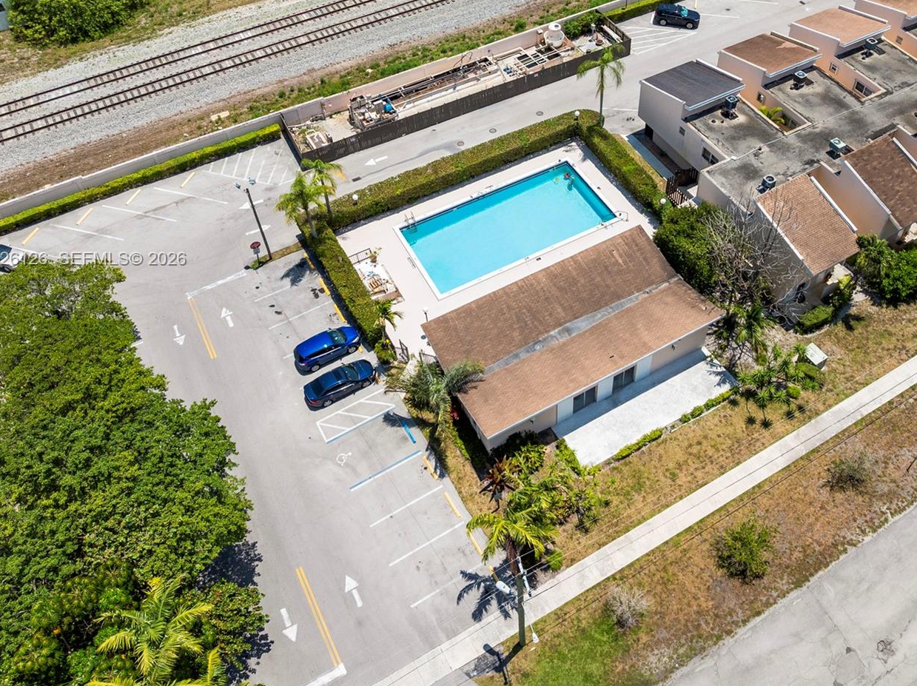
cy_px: 260
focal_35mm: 31
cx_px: 548
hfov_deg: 58.0
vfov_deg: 45.0
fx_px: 820
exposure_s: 1/50
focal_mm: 12.29
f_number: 2.8
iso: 140
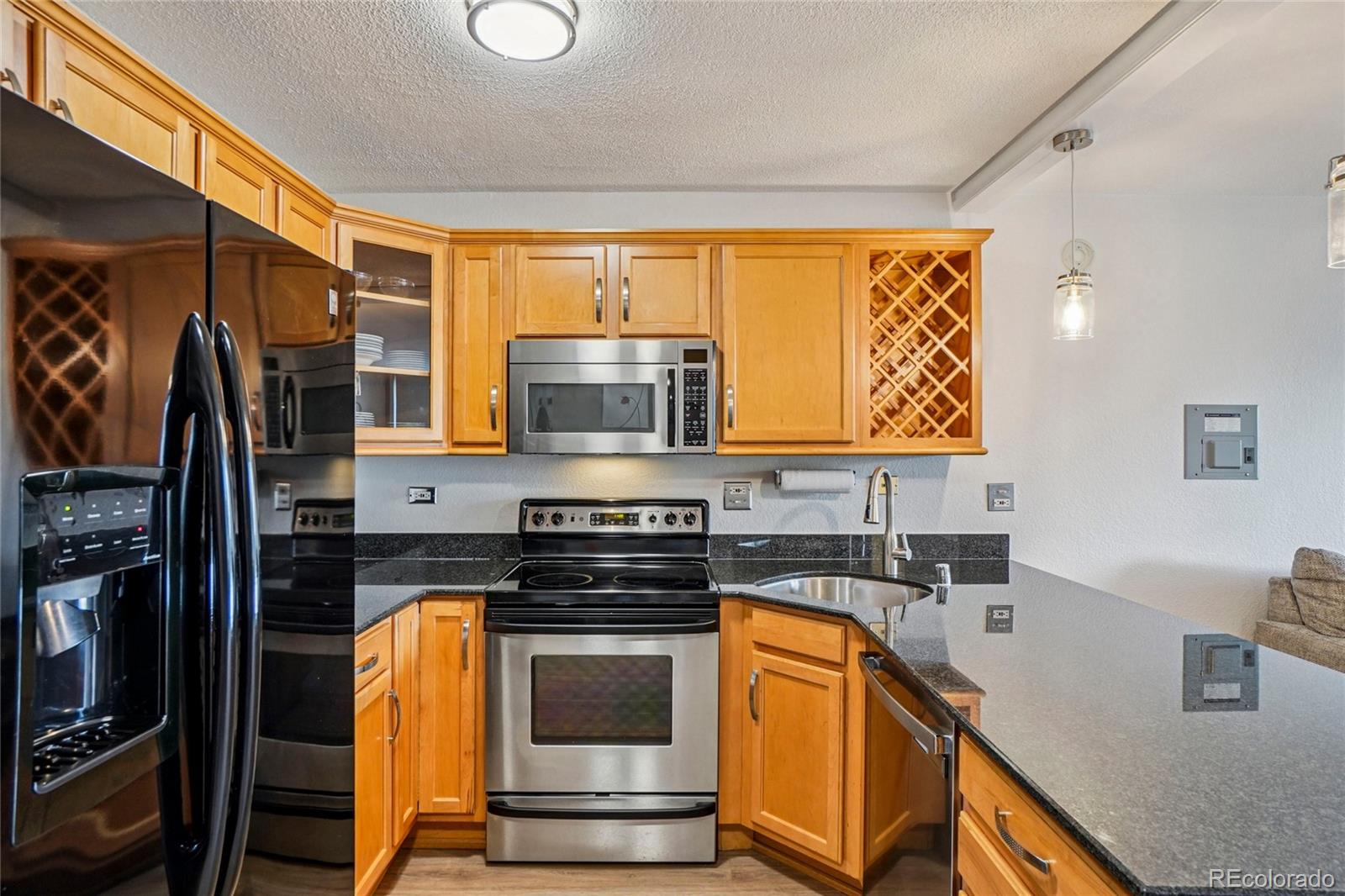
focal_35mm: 18
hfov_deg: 90.0
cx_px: 672
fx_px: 672
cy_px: 448
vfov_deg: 67.4
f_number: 8
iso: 400
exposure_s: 1/6
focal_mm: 12
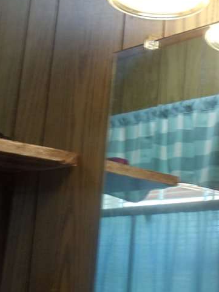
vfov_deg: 16.8
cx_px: 220
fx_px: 987
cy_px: 118
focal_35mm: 117
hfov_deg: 12.5
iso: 100
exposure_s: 1/30
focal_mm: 6
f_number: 3.5
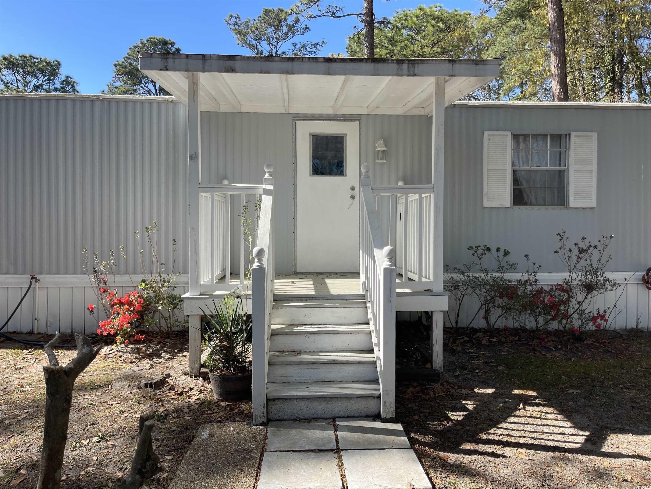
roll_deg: +0.1
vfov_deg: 54.9
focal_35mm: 25
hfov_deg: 69.4
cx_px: 326
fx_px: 470
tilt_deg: -0.9
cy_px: 244
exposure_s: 1/1238
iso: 32
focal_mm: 5.1
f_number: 1.6
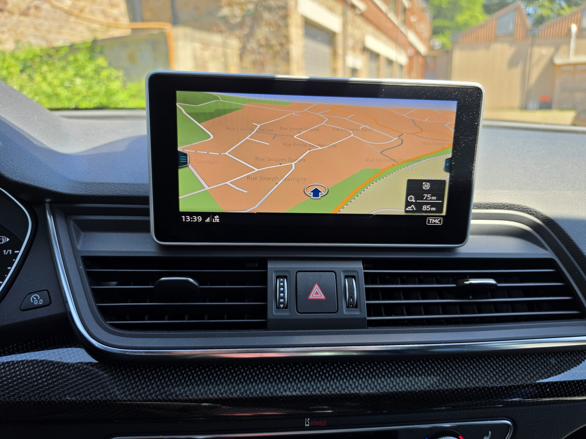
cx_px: 293
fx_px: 389
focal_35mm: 23
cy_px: 220
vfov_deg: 58.9
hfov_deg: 73.9
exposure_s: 1/147
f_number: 1.4
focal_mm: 6.5
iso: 10
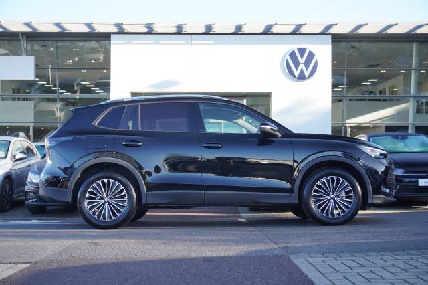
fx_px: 553
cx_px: 214
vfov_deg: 28.9
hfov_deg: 42.3
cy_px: 142
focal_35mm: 46
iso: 125
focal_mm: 31
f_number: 4.5
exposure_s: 1/60
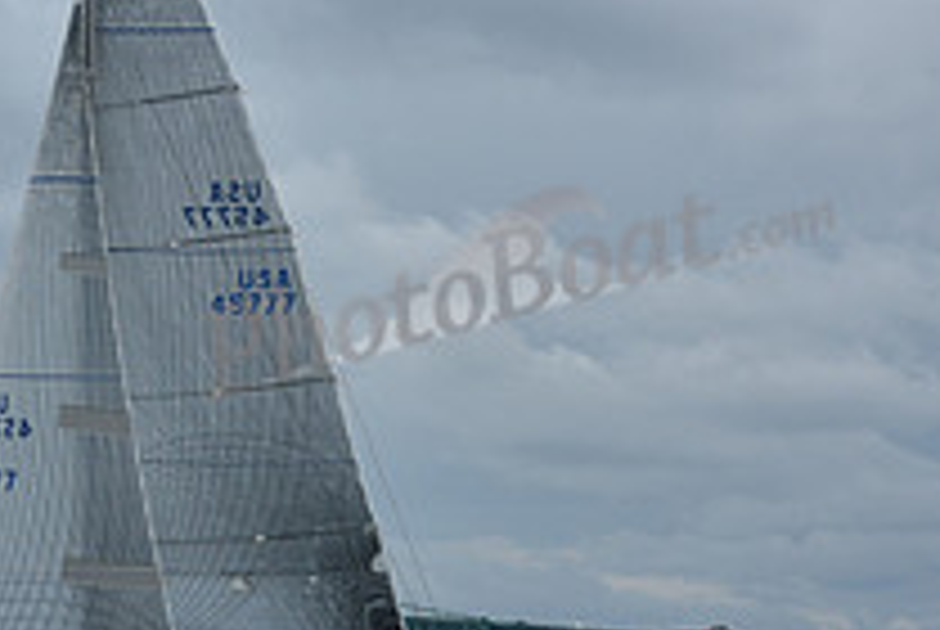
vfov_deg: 7.1
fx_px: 5073
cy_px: 578
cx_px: -27
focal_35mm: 194
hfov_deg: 10.5
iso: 250
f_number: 9
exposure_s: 1/800
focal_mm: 70
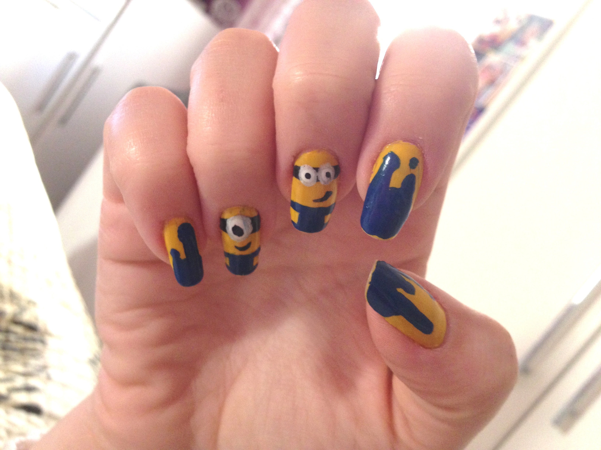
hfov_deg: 55.4
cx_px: 300
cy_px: 225
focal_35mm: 33
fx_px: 573
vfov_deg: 42.9
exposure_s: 1/20
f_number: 2.4
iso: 250
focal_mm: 4.13
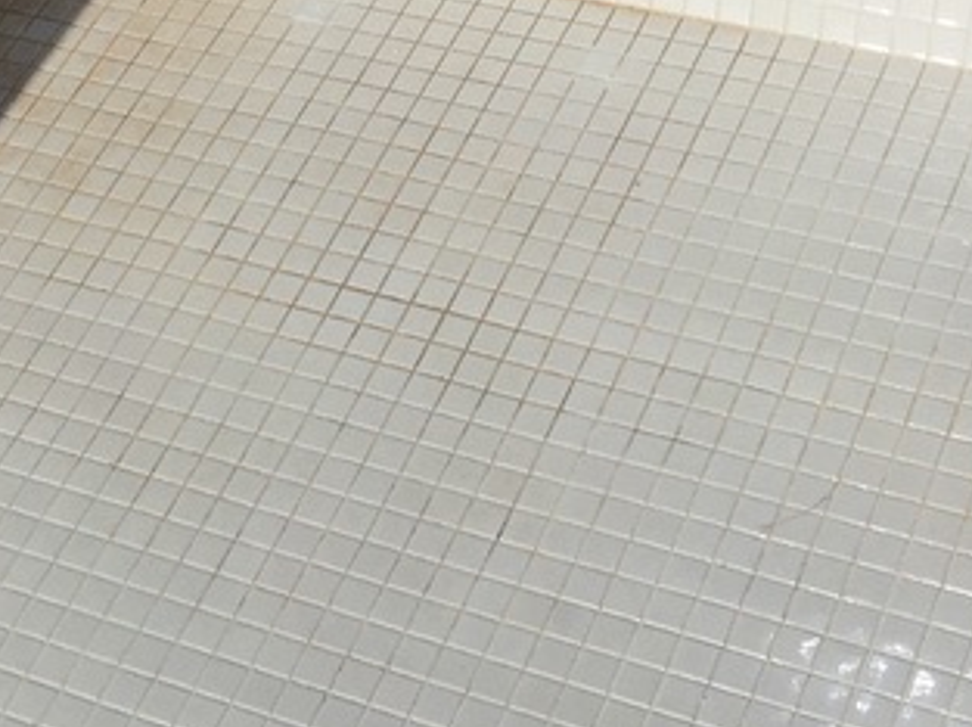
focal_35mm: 95
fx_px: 2664
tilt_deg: -35.7
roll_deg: +12.4
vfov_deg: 14.9
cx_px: 317
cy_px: -174
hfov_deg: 20.6
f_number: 2.2
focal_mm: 4.15
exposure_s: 1/7937
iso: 32
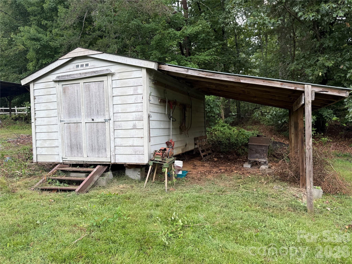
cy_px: 132
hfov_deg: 71.6
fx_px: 244
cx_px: 176
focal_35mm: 24
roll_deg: +2.0
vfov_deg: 56.8
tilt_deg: -0.3
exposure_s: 1/423
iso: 80
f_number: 1.78
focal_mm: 6.76
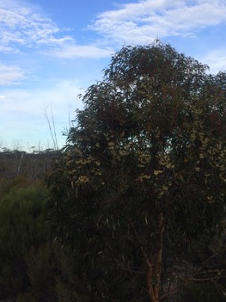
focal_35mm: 43
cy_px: 155
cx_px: 159
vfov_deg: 43.9
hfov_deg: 33.1
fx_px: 375
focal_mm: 4.15
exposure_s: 1/933
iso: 32
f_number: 2.2
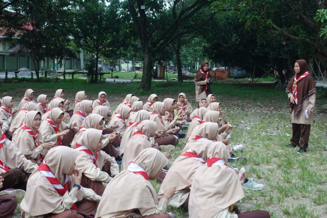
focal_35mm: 47
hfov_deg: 41.9
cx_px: 164
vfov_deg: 28.6
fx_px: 427
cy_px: 109
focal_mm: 17.59
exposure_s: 1/50
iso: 200
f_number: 2.8
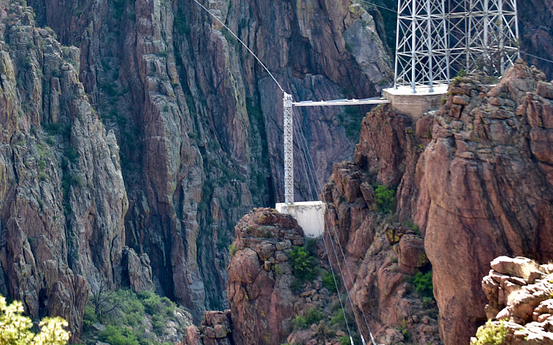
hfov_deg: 8.8
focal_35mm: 239
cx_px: 164
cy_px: 19
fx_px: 3602
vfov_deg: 5.5
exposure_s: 1/250
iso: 200
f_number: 4
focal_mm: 105
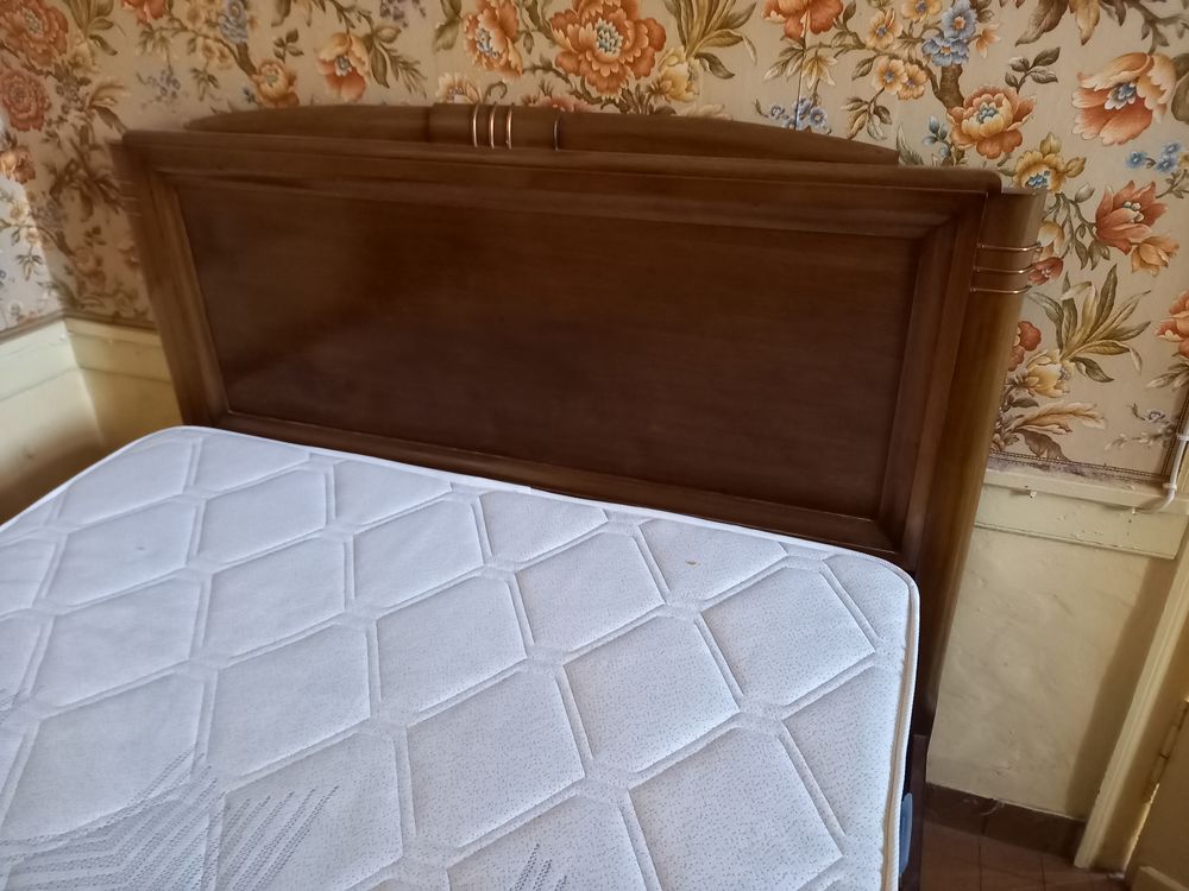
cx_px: 594
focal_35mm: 25
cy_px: 446
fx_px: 859
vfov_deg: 54.9
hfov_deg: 69.4
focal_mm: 4.65
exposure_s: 1/20
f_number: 1.8
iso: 1600
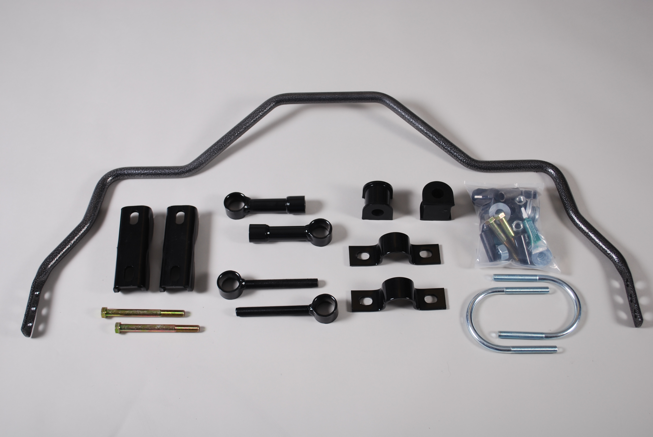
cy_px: 218
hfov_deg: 43.6
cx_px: 326
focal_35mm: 45
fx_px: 817
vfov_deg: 29.9
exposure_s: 1/125
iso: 100
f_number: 4.8
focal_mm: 30
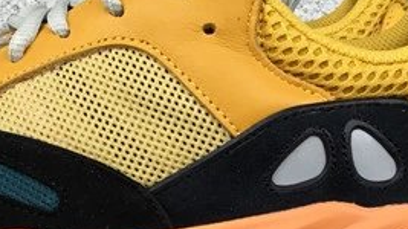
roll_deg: -1.2
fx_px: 1233
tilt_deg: -15.4
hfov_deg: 18.7
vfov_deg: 10.4
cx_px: 112
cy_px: 312
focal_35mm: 114
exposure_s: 1/100
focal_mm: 3.3
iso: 25
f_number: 2.4
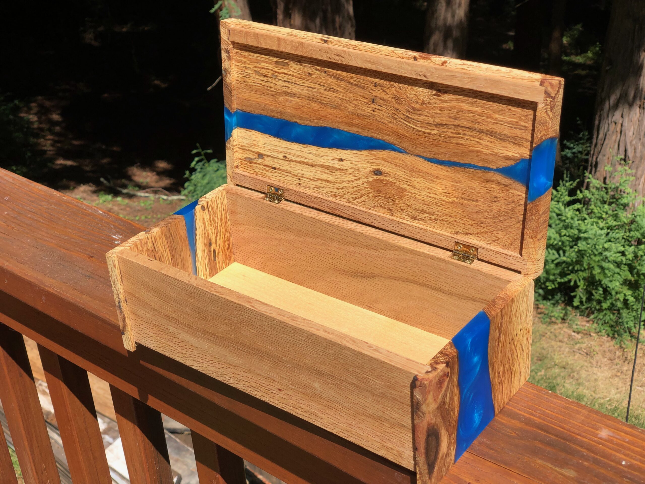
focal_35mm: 52
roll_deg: +3.6
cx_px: 322
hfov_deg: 36.8
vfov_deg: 28.0
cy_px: 242
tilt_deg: -29.0
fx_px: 969
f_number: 2.4
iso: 16
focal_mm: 6
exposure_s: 1/889
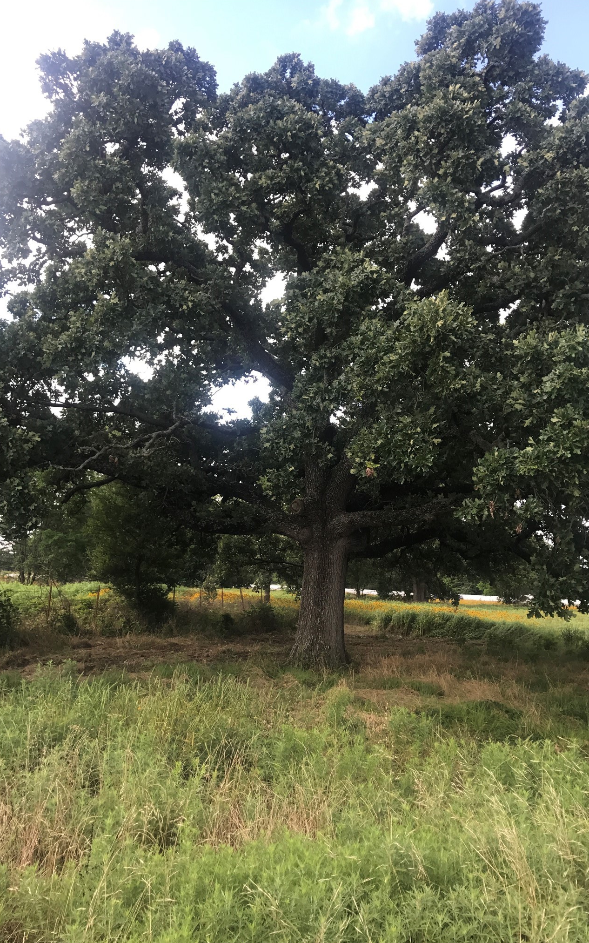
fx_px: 771
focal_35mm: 30
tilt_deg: +8.4
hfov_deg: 41.8
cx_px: 291
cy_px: 471
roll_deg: -1.3
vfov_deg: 62.9
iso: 20
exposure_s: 1/391
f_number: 1.8
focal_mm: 3.99
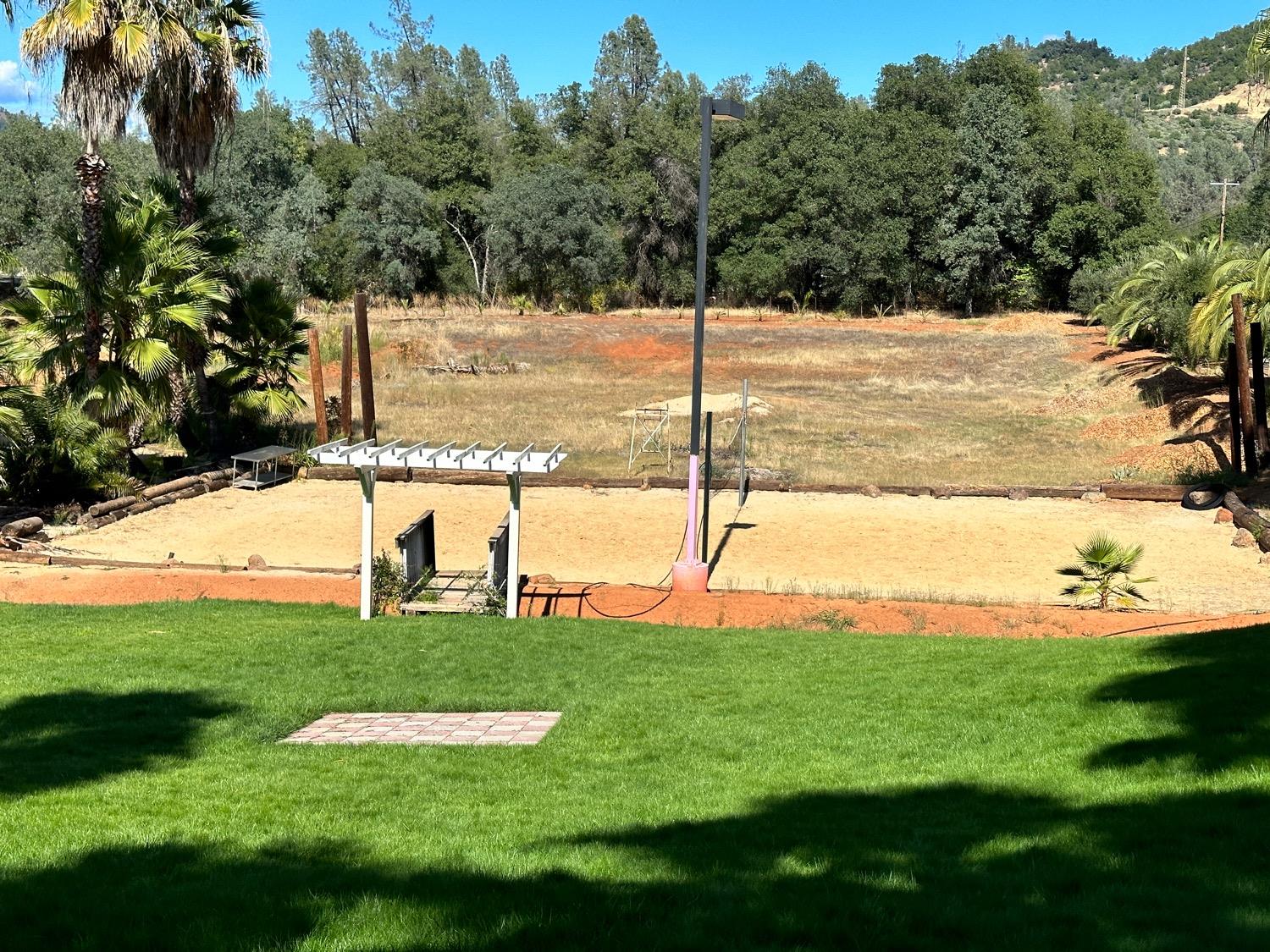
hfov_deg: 39.7
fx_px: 1761
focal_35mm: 48
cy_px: 476
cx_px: 635
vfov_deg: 30.3
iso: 64
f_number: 1.78
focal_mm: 6.86
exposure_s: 1/4184
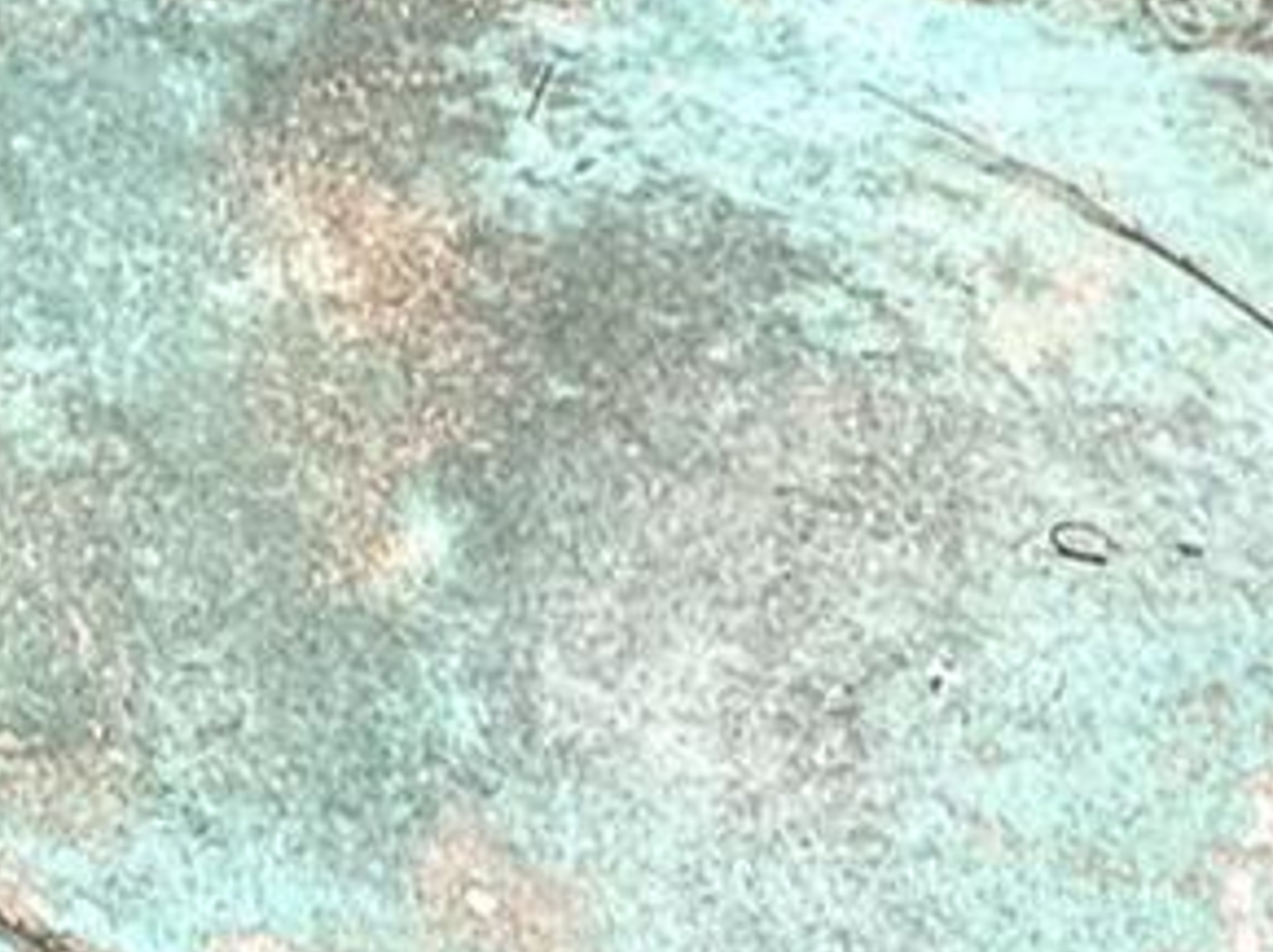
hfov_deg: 18.2
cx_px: -474
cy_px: -331
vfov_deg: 14.2
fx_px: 3638
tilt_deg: -30.7
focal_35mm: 99
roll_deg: +0.7
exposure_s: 1/217
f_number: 2.2
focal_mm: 2.22
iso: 40
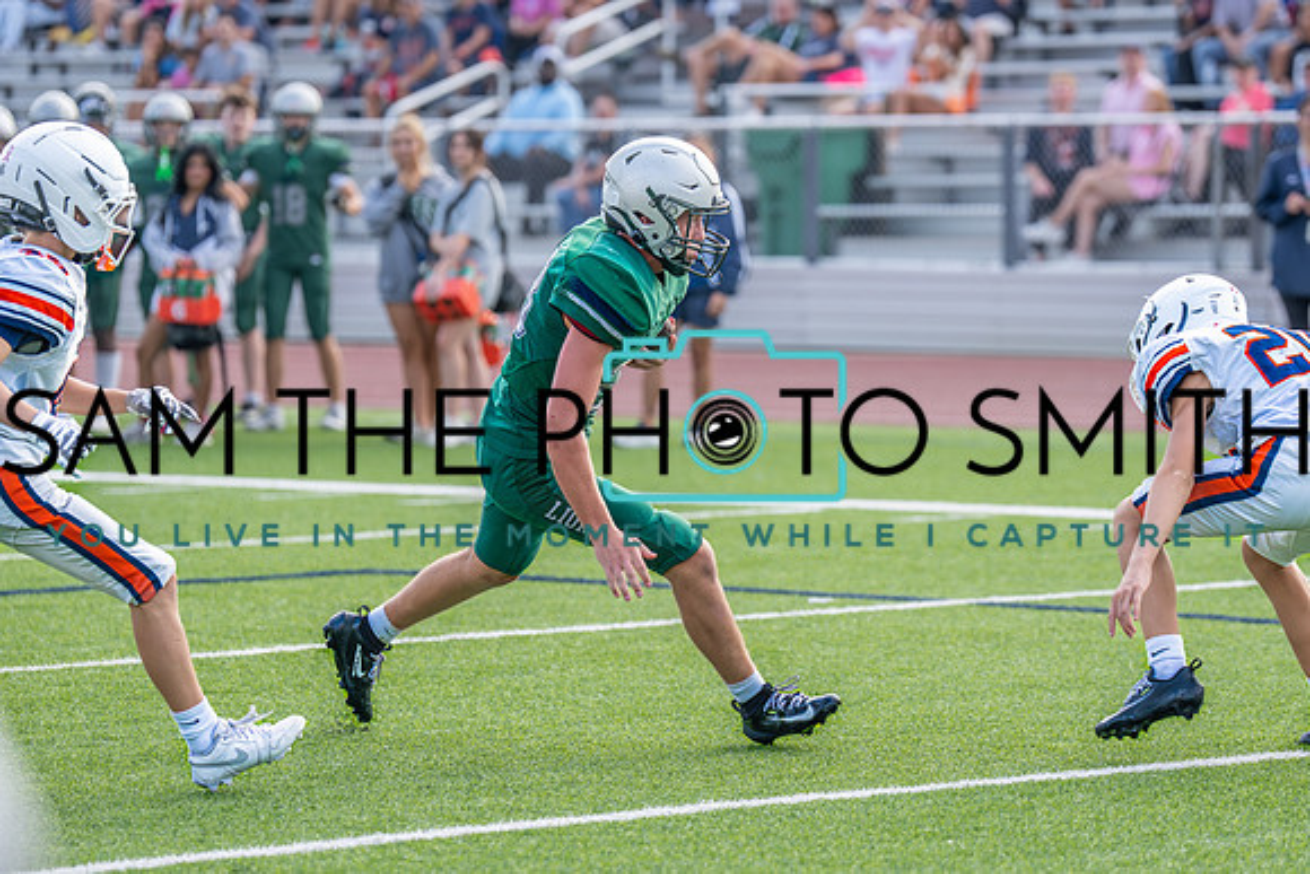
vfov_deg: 6.9
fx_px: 7270
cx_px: 752
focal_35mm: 200
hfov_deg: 10.3
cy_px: 437
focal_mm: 139
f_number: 2.8
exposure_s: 1/1600
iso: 500
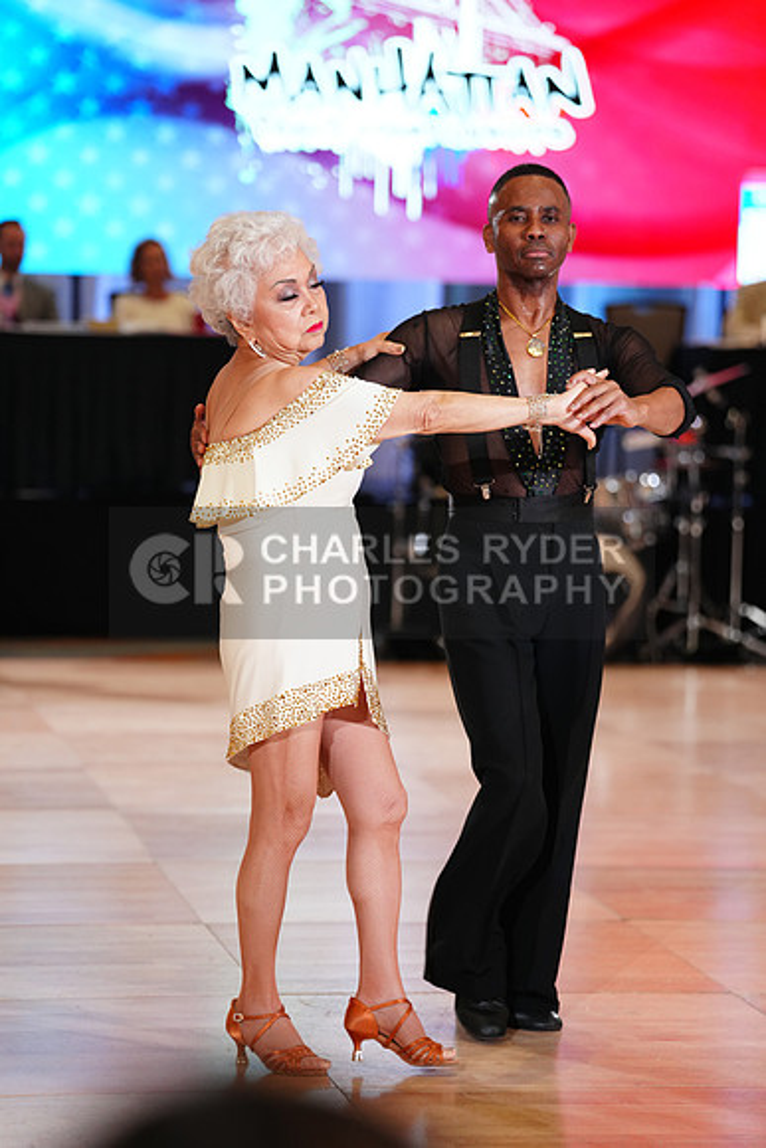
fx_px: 3796
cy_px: 574
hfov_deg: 11.5
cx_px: 383
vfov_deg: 17.2
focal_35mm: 119
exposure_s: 1/400
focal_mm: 119
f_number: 2.8
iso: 1600
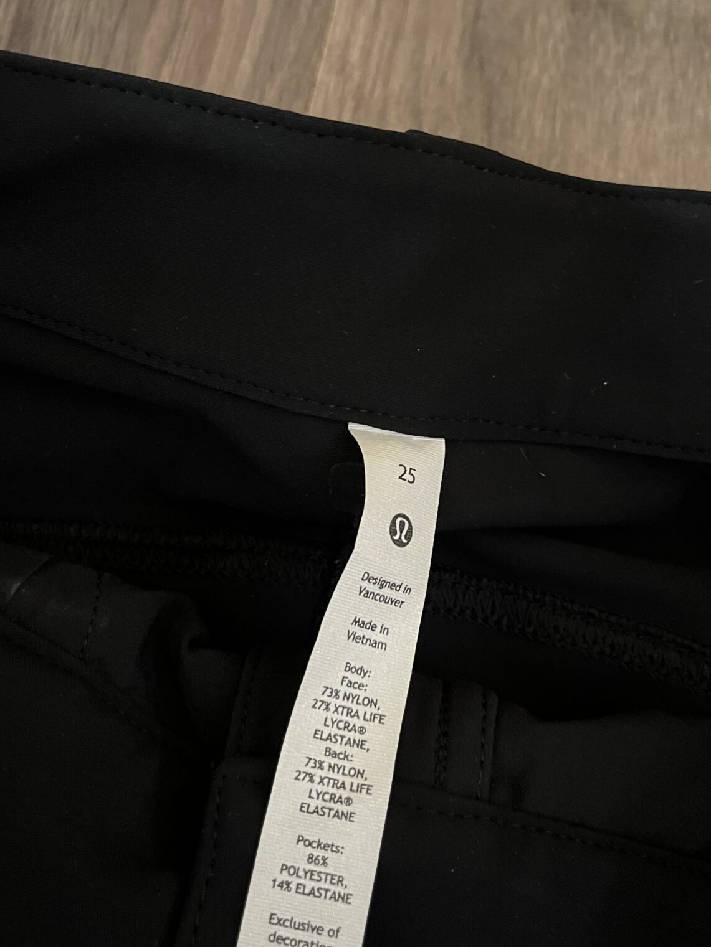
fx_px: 958
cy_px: 428
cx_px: 368
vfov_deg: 52.5
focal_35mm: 35
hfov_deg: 40.7
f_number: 1.6
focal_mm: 5.1
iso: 800
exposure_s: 1/30
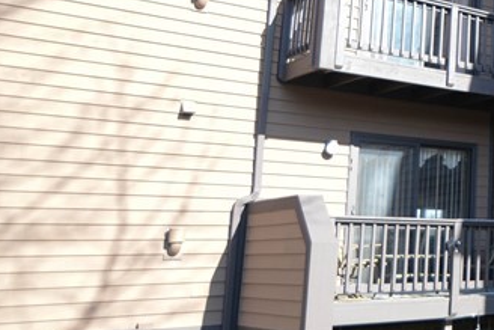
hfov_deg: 28.4
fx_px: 728
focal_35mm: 53
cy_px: 89
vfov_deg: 25.3
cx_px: 689
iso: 400
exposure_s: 1/1000
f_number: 2.8
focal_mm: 16
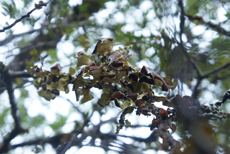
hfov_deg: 32.9
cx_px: 112
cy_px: 79
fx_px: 390
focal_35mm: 61
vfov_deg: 22.3
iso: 200
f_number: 4.5
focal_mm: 38
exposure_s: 1/50
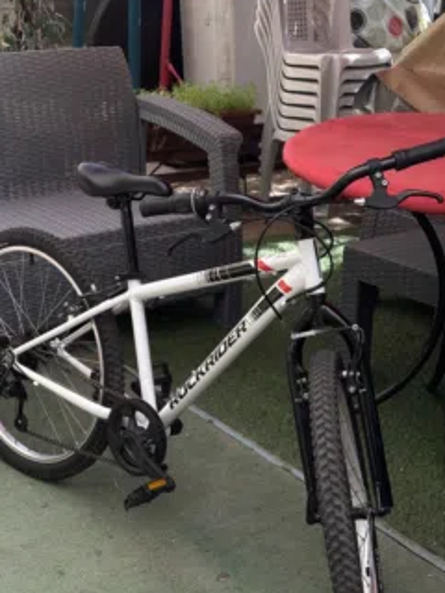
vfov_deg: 29.8
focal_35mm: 65
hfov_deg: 22.6
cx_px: 202
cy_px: 345
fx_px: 1114
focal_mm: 5.96
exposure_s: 1/169
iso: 32
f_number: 1.6
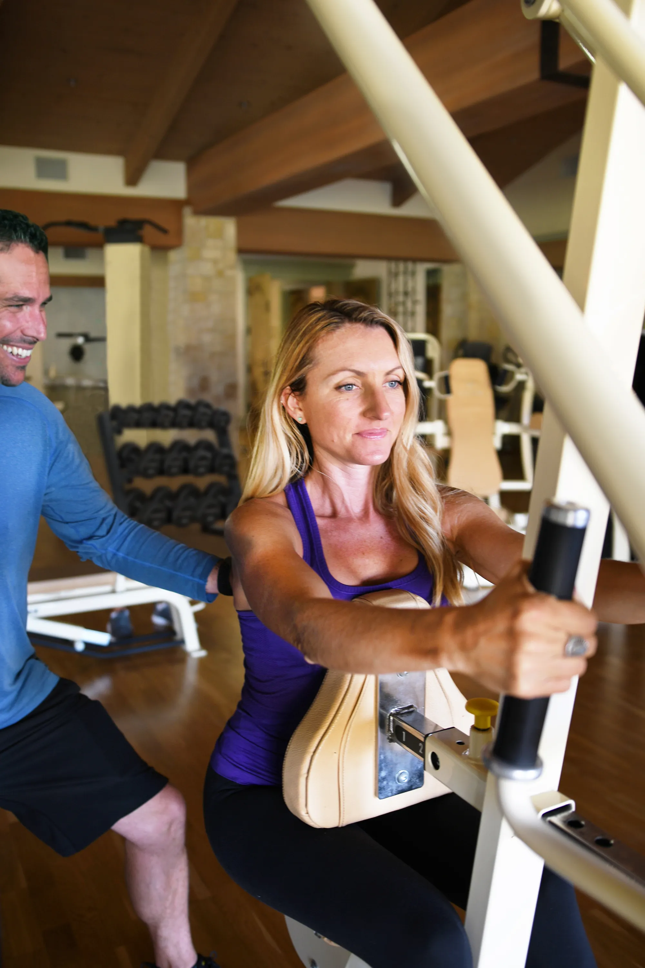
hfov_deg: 40.0
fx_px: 887
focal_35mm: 33
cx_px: 322
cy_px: 484
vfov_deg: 57.2
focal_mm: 22
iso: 100
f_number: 1.8
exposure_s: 1/50
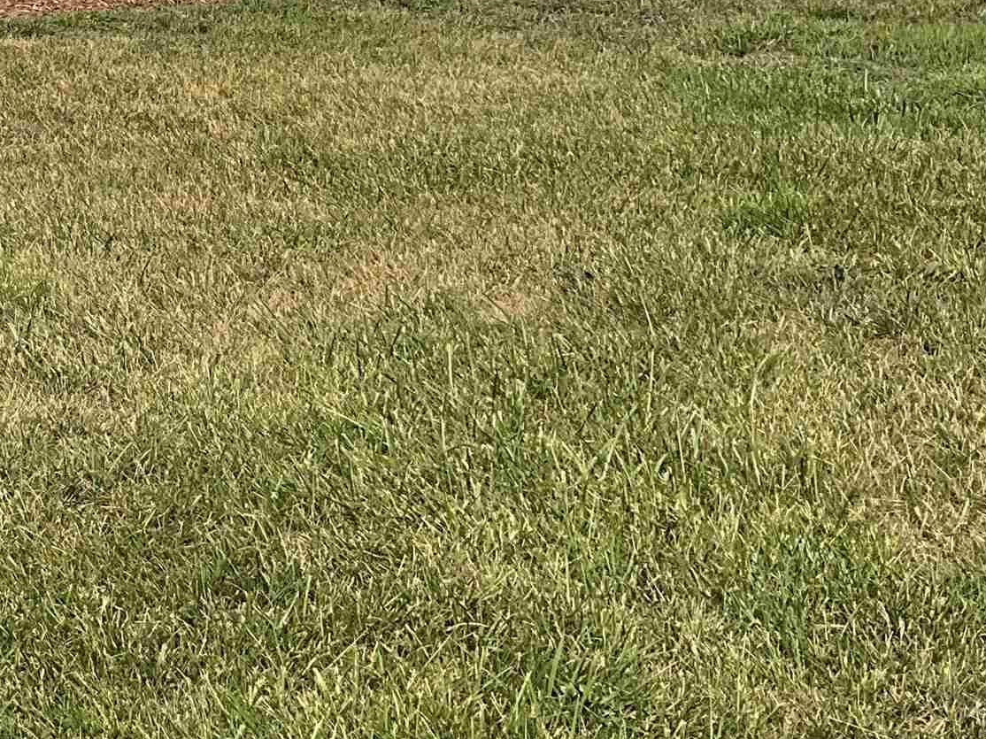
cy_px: -18
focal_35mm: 80
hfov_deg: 21.5
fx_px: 2278
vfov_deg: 17.9
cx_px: -368
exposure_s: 1/1912
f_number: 1.8
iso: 25
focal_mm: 3
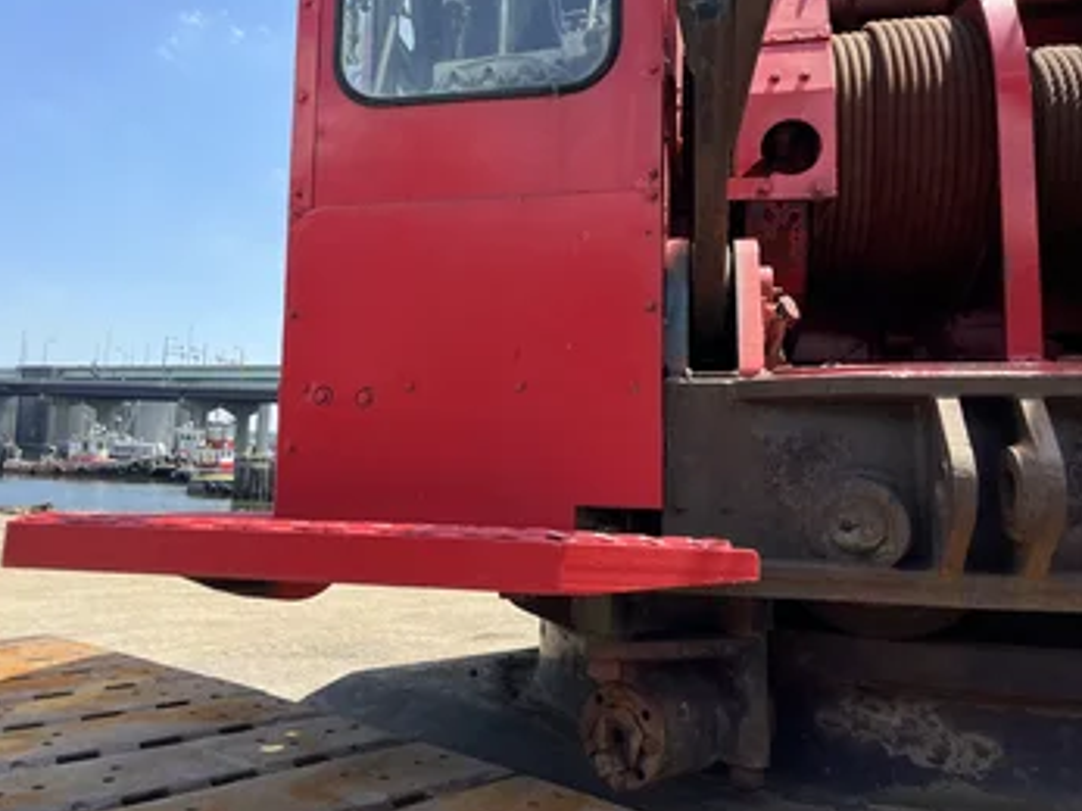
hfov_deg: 59.7
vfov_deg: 46.7
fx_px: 937
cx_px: 465
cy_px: 374
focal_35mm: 30
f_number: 1.6
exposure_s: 1/1497
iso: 50
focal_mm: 5.1
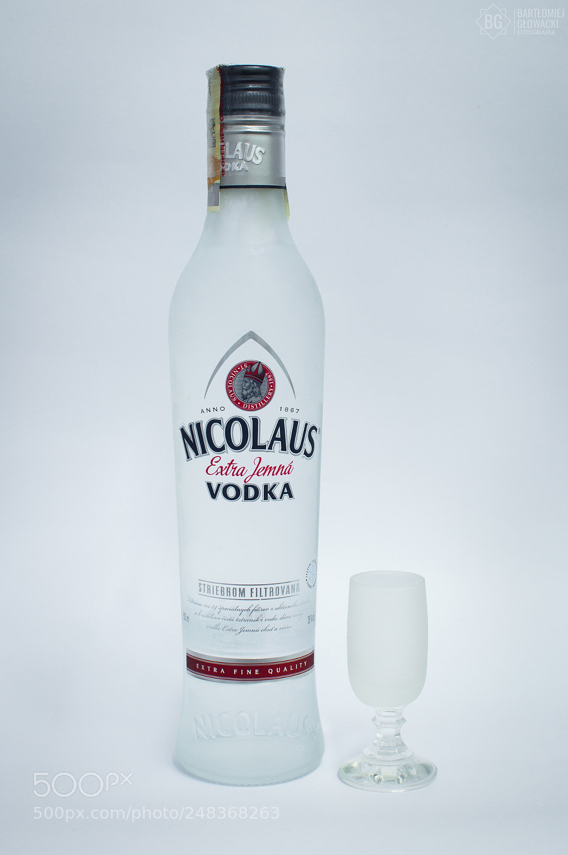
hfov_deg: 25.7
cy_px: 428
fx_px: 1245
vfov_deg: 37.9
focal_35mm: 52
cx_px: 284
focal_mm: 35
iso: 200
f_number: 6.7
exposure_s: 4
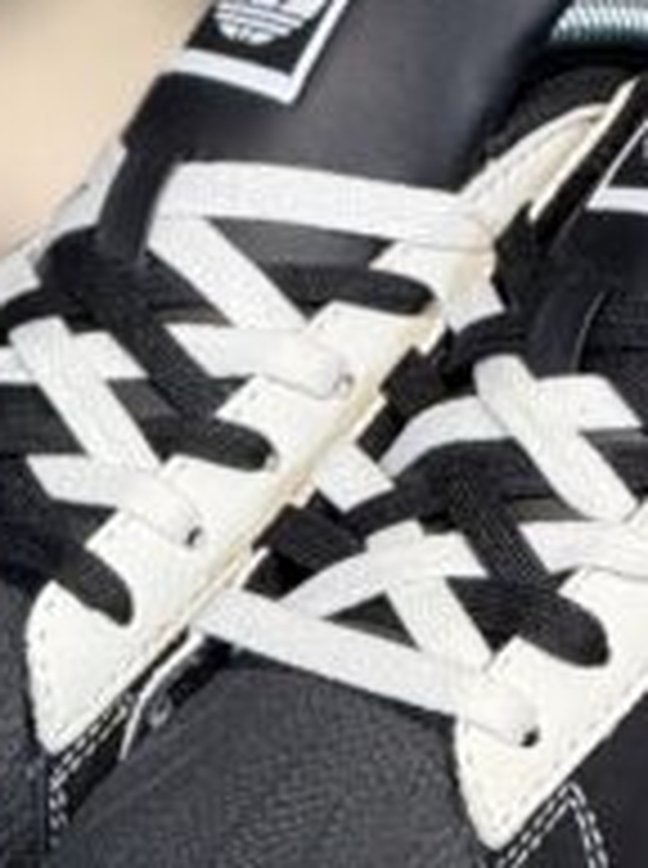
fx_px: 15977
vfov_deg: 3.1
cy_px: 976
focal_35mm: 638
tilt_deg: -10.4
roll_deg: -0.6
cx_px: 657
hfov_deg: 2.3
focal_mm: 15.66
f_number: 2.8
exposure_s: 1/100
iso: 250
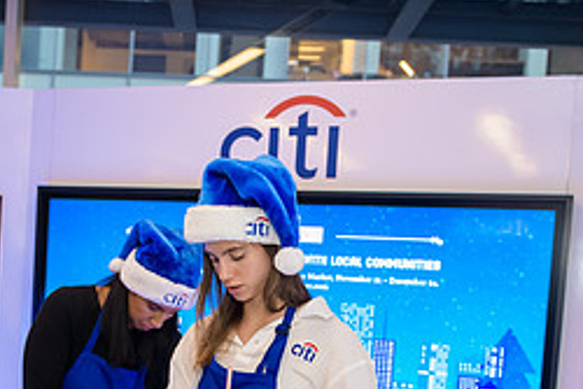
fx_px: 1053
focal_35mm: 65
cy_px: 358
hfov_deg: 30.3
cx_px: 131
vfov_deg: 20.5
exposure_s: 1/125
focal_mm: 28
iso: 800
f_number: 3.2
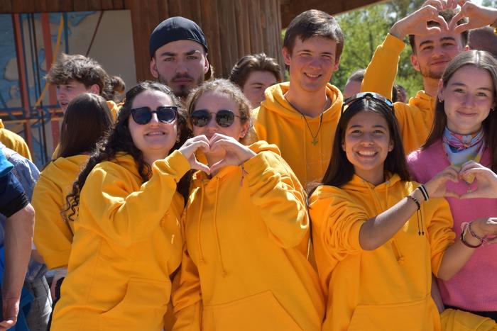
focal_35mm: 105
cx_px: 248
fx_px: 1450
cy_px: 166
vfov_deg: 13.0
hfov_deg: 19.5
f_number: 10
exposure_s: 1/400
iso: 200
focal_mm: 70
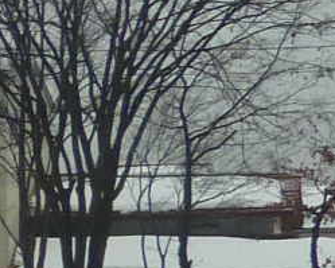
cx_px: -928
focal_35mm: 201
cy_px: 287
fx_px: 1992
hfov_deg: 7.4
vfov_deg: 7.6
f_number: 3.5
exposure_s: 1/250
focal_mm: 4.1
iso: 160
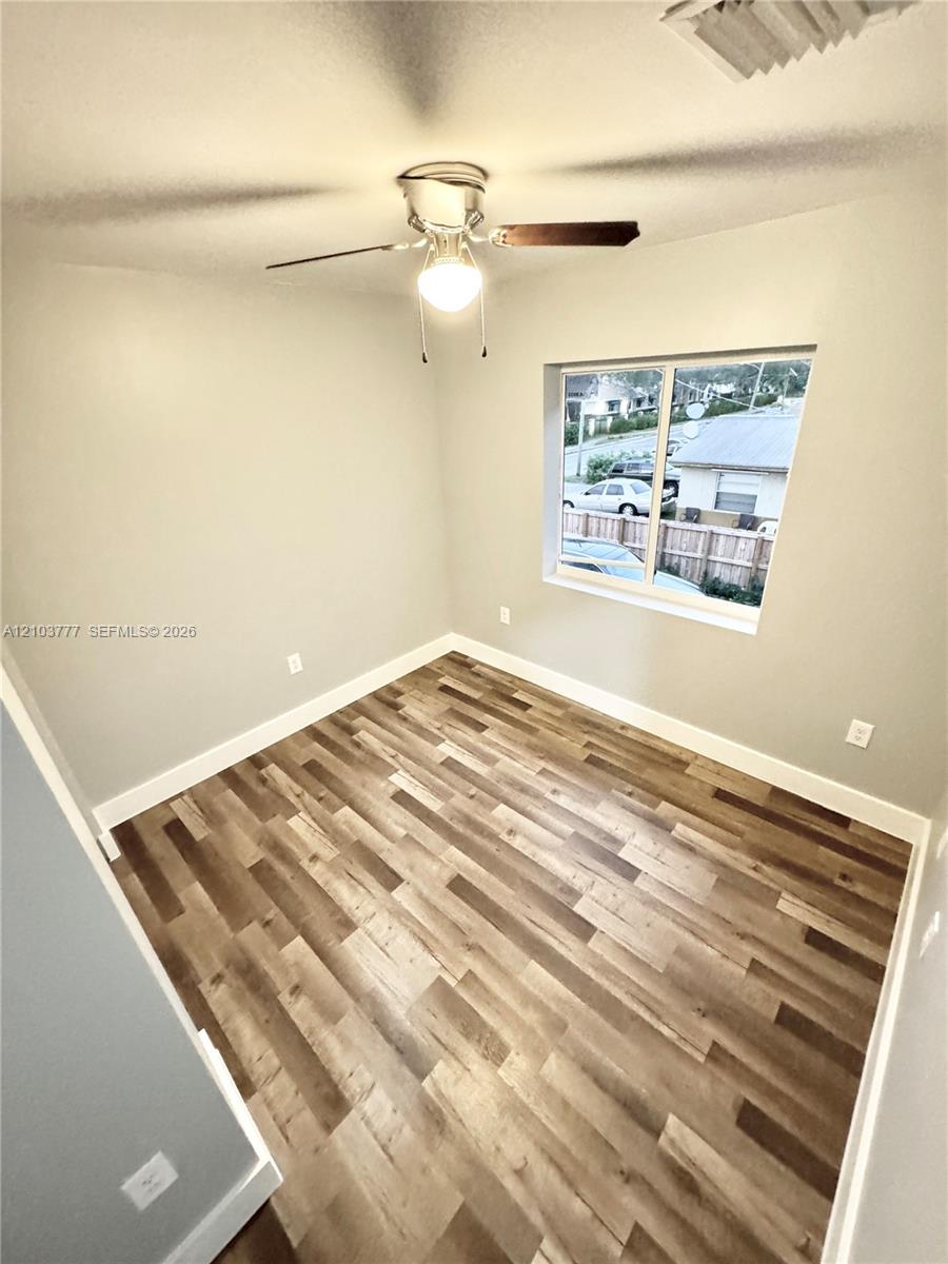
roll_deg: +2.8
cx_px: 474
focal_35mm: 14
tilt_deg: -24.9
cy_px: 632
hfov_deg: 85.7
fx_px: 511
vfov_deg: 102.1
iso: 1000
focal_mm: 2.22
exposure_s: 1/60
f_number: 2.2
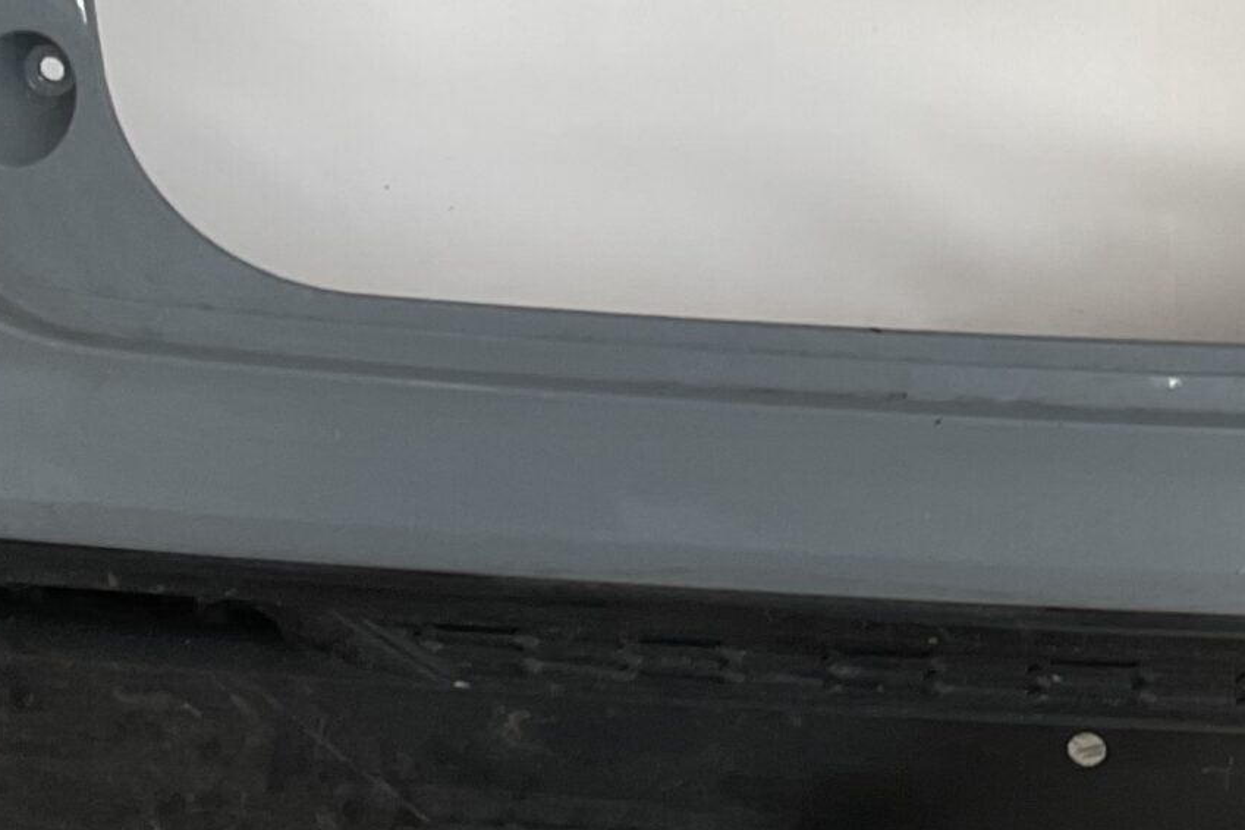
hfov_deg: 21.6
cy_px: 106
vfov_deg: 14.9
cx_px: 1224
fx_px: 3147
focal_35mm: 91
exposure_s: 1/120
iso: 40
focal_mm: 3
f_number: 1.8
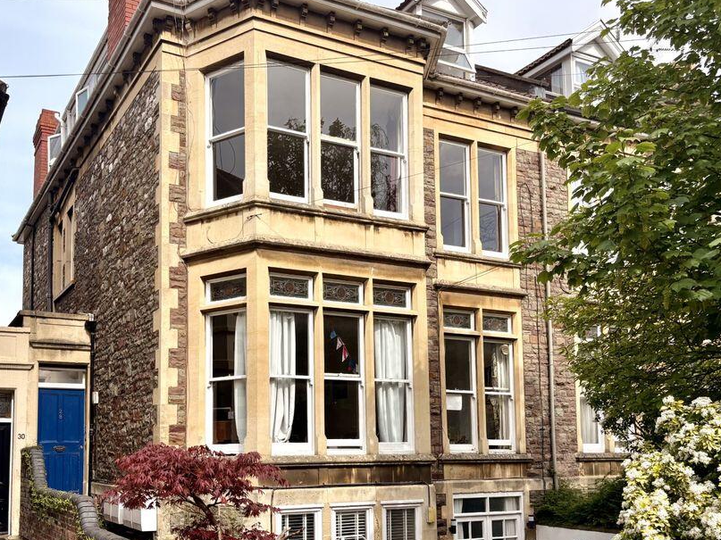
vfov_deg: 42.9
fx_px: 687
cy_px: 245
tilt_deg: +14.9
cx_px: 337
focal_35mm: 33
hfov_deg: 55.3
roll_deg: +0.0
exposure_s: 1/2747
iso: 50
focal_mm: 5.96
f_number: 1.6
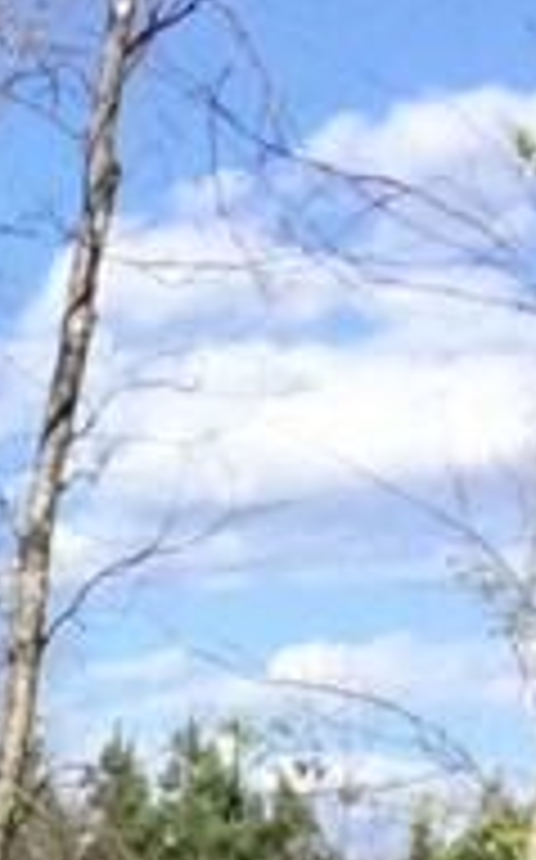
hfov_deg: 6.6
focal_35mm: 176
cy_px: 1256
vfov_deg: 11.5
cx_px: -1248
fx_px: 4123
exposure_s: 1/1018
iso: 25
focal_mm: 3.3
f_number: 2.4
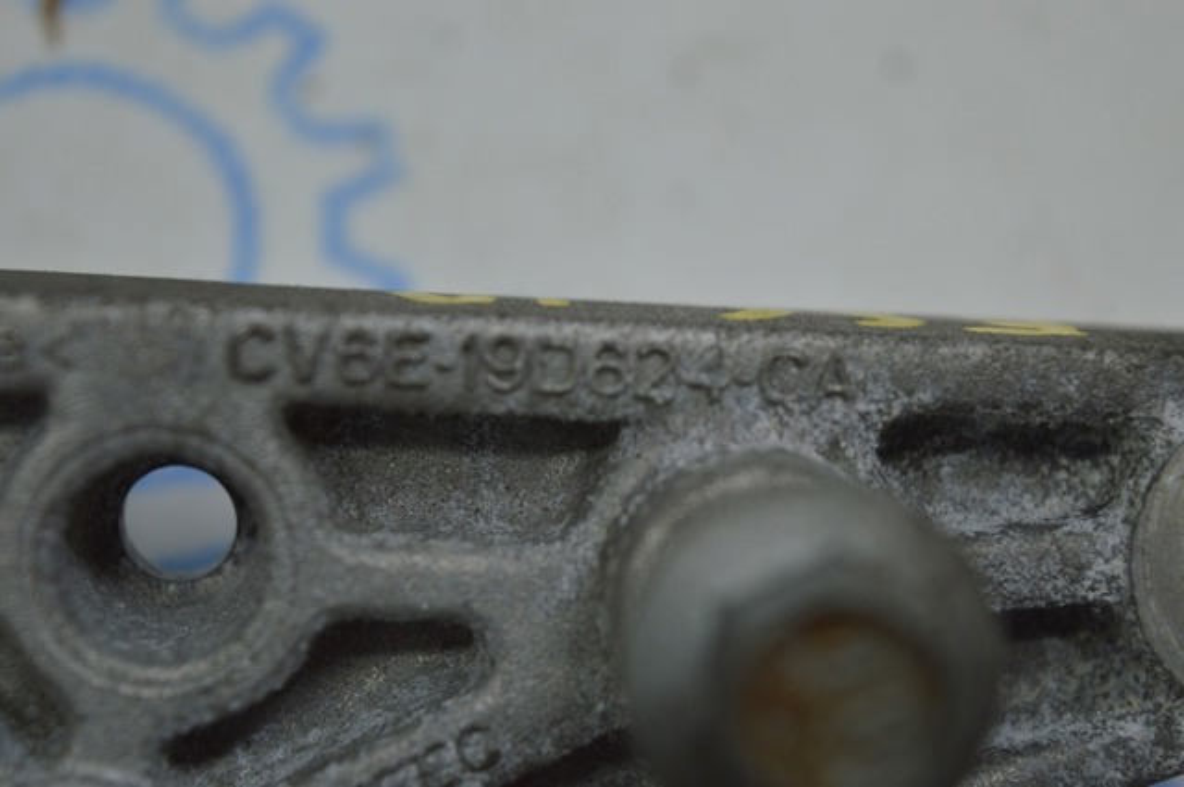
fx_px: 2710
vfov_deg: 16.5
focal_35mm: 82
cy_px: 394
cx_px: 592
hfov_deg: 24.6
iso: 400
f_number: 5.6
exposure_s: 1/80
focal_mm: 55
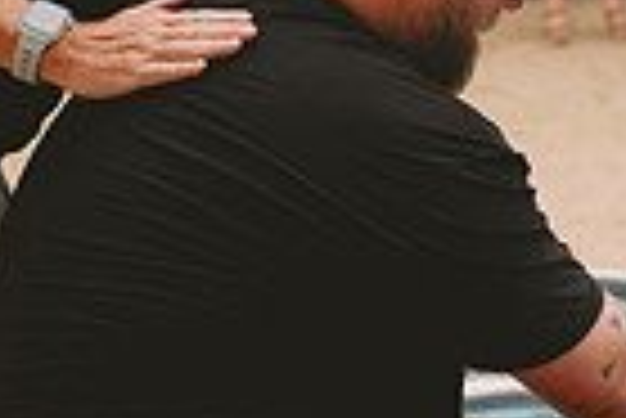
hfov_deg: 9.2
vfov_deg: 6.2
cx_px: 788
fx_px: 3847
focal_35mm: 221
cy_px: 263
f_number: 2.8
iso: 250
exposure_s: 1/640
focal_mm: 53
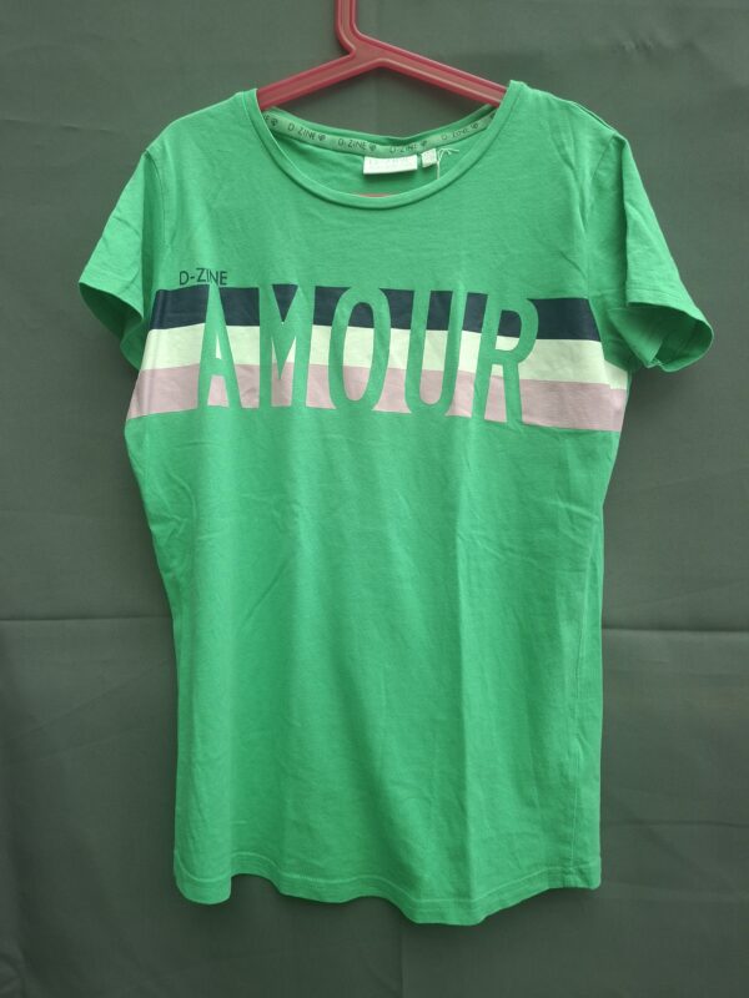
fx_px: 664
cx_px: 374
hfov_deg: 58.9
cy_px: 499
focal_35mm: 23
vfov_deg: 73.9
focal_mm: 5.54
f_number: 1.8
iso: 100
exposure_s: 1/100
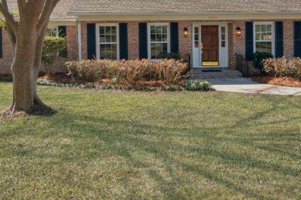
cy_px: 44
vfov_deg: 35.7
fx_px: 302
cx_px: 190
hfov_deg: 52.4
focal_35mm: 36
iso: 250
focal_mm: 11
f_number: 7.1
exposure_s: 1/200
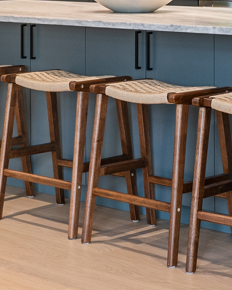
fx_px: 1005
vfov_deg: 16.0
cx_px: 130
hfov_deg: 13.2
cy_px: -24
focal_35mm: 117
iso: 320
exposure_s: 1/2.5
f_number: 8
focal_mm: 23
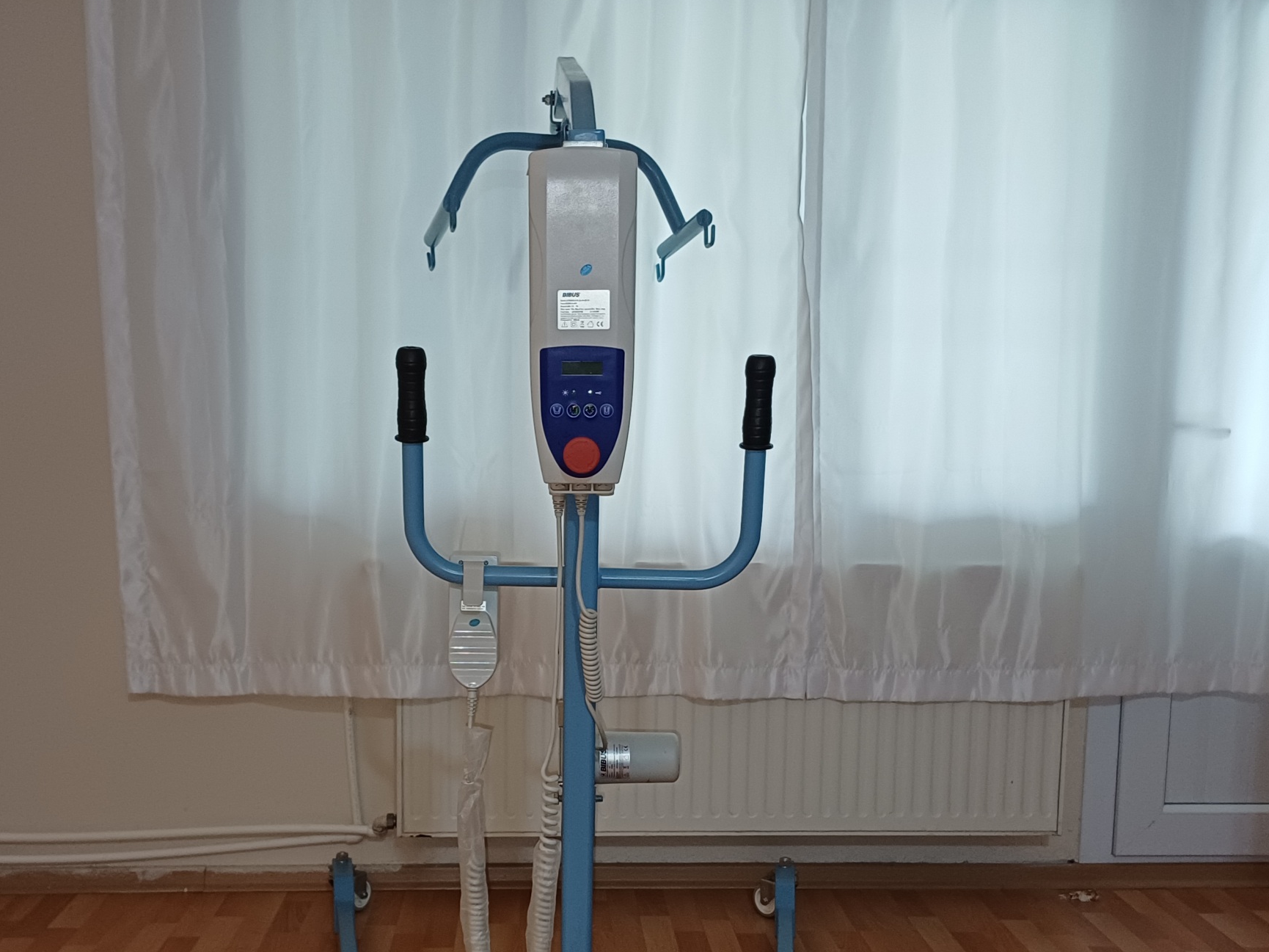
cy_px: 658
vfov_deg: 38.1
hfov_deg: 50.0
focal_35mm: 37
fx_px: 1356
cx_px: 562
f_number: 1.8
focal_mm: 4.65
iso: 250
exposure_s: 1/50
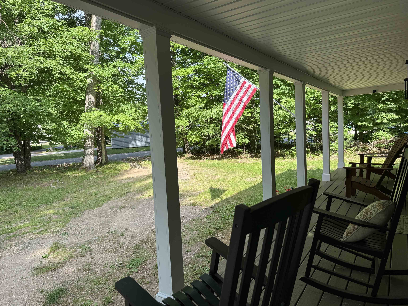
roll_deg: +3.4
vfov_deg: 56.8
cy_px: 153
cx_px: 204
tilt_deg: -4.7
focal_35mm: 24
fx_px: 283
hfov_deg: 71.6
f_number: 1.78
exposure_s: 1/782
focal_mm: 6.76
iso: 80
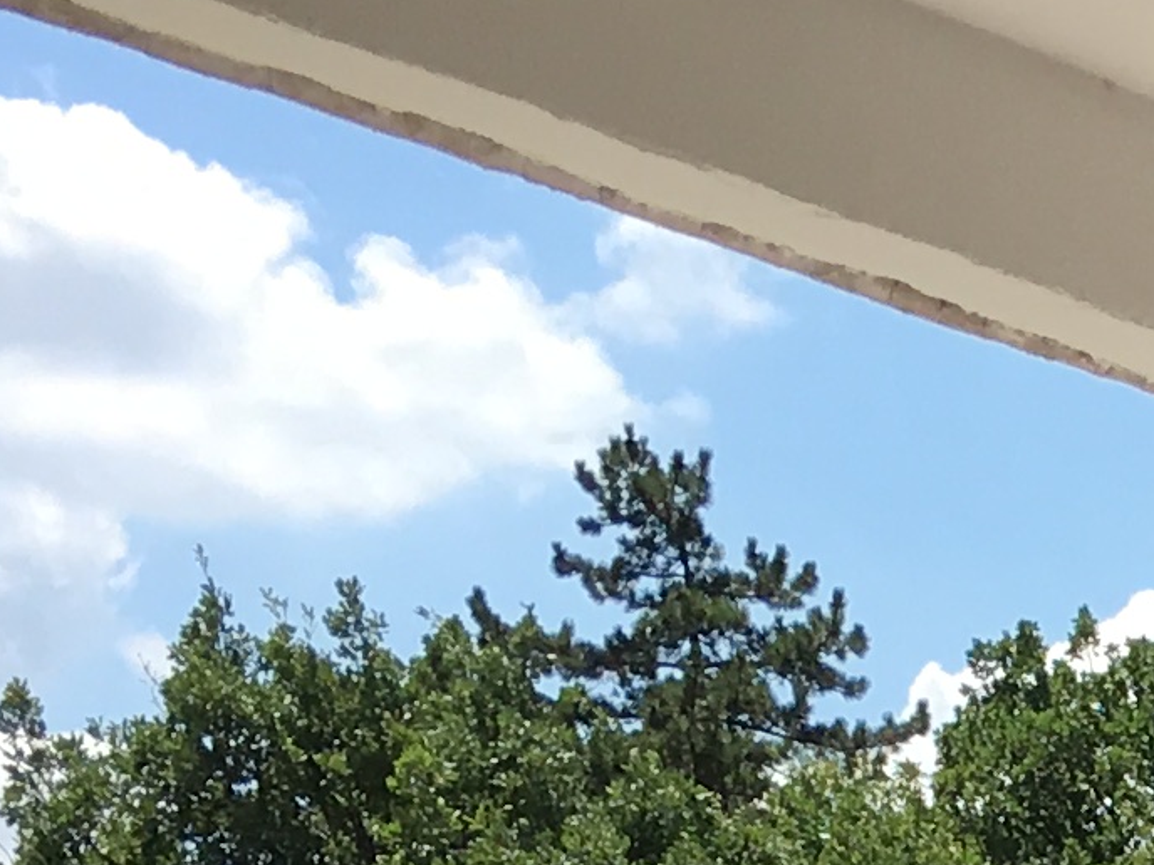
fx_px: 5667
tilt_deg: -4.8
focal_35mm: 170
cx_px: 2503
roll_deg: -0.8
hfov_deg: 10.4
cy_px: 2121
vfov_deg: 8.0
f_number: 2.2
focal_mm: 4.15
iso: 25
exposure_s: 1/1374
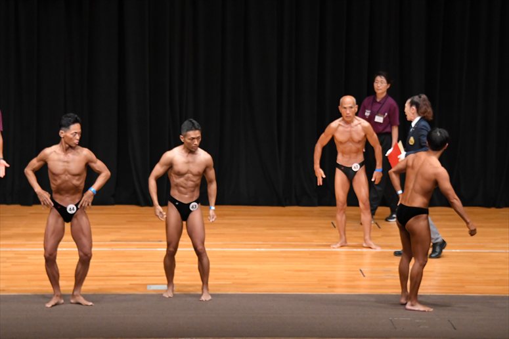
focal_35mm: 157
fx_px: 2219
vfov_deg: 8.7
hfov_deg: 13.1
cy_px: 170
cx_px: 254
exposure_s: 1/400
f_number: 5.6
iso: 4000
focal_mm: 105
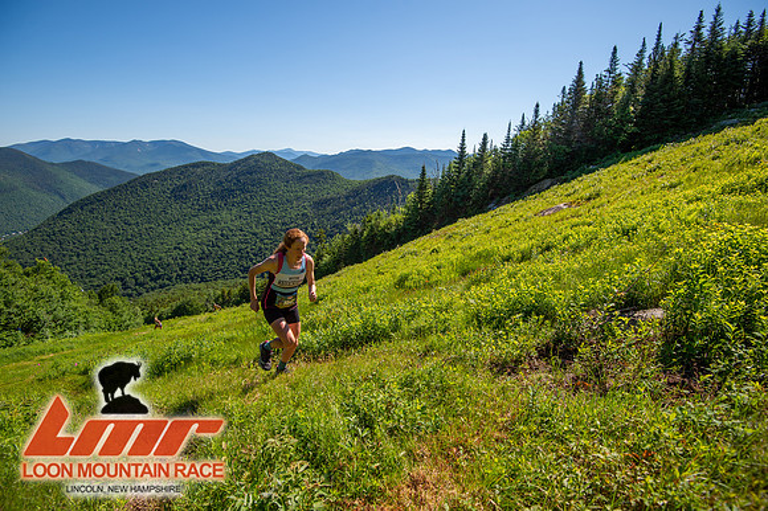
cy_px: 256
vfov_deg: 73.7
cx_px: 384
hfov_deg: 96.8
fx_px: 341
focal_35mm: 16
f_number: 5
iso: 100
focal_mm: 16
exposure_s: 1/500
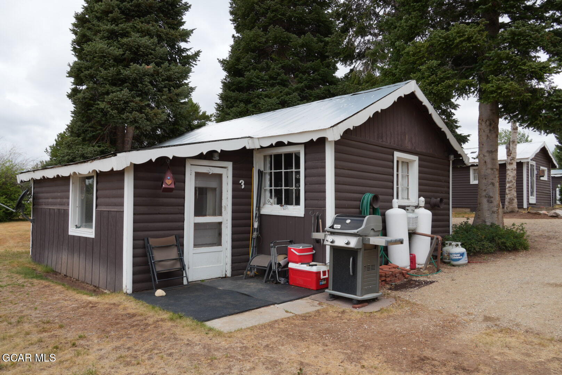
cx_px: 281
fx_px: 422
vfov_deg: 48.0
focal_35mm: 27
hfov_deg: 67.3
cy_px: 188
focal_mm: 18
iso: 100
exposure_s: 1/100
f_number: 11
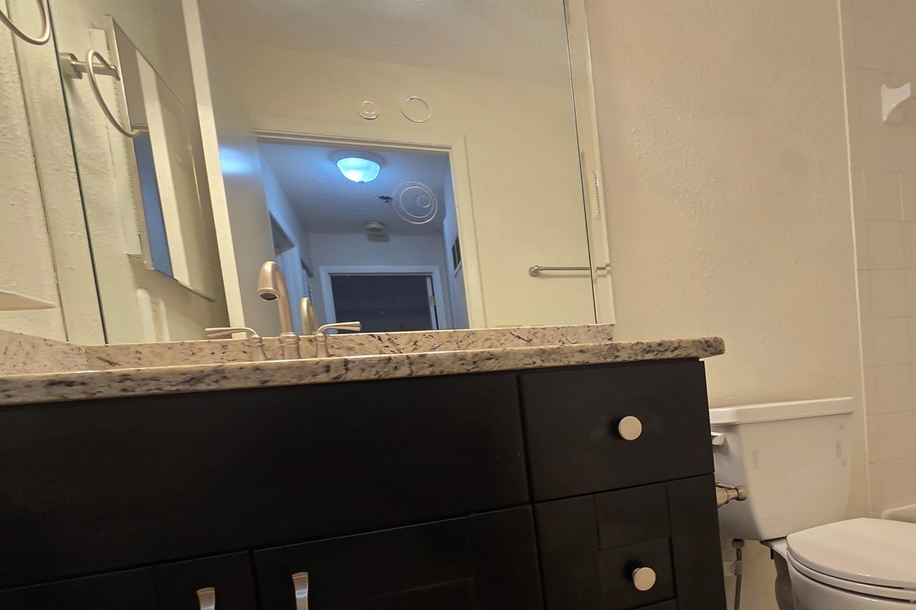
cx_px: 668
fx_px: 509
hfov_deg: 78.7
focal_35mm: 20
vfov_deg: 59.6
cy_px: 432
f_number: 2.2
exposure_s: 1/60
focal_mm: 2.2
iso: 160
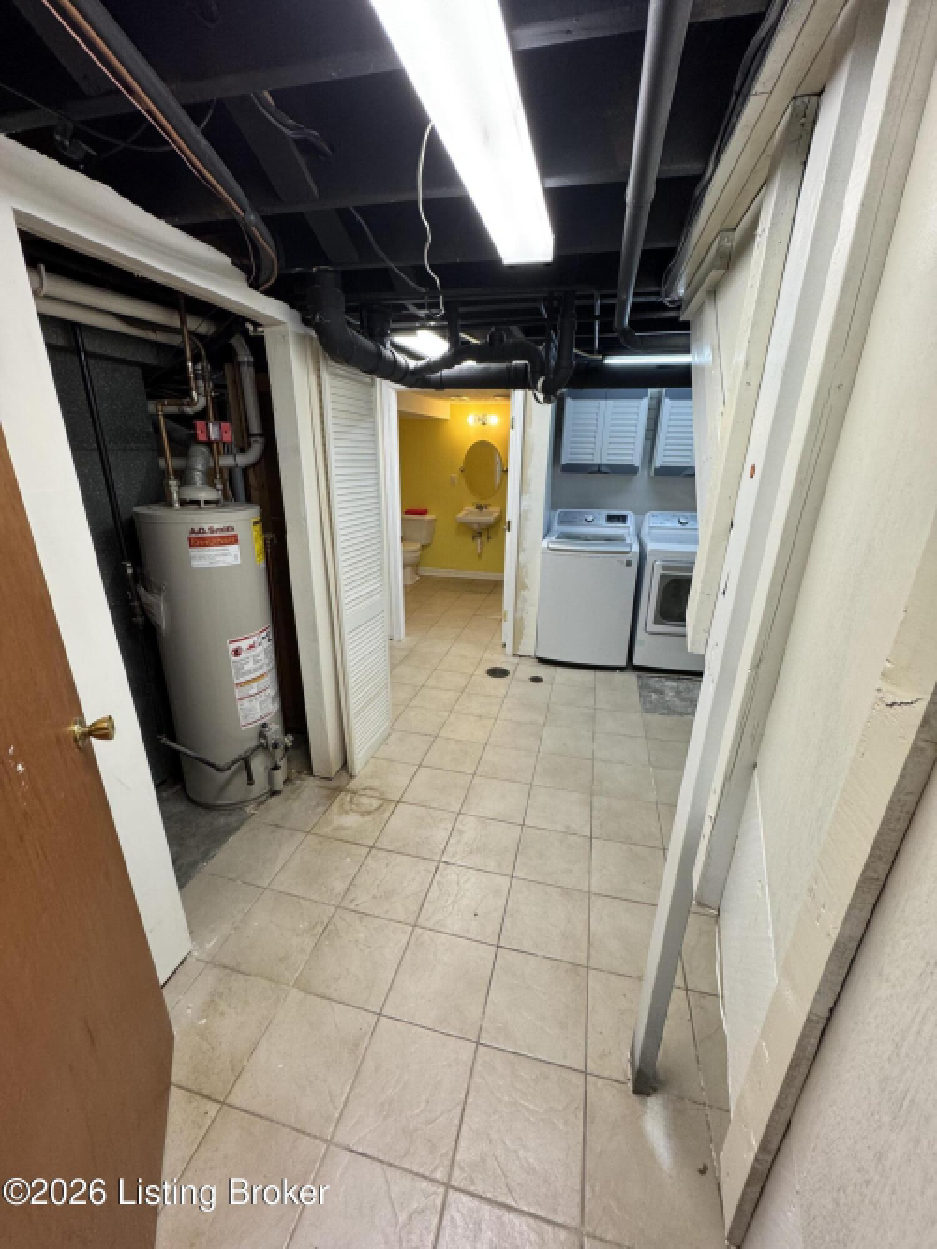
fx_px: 505
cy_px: 624
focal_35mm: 14
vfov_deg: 102.1
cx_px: 468
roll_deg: -0.7
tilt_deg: -20.1
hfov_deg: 85.7
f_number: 2.2
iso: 160
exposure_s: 1/120
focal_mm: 2.22
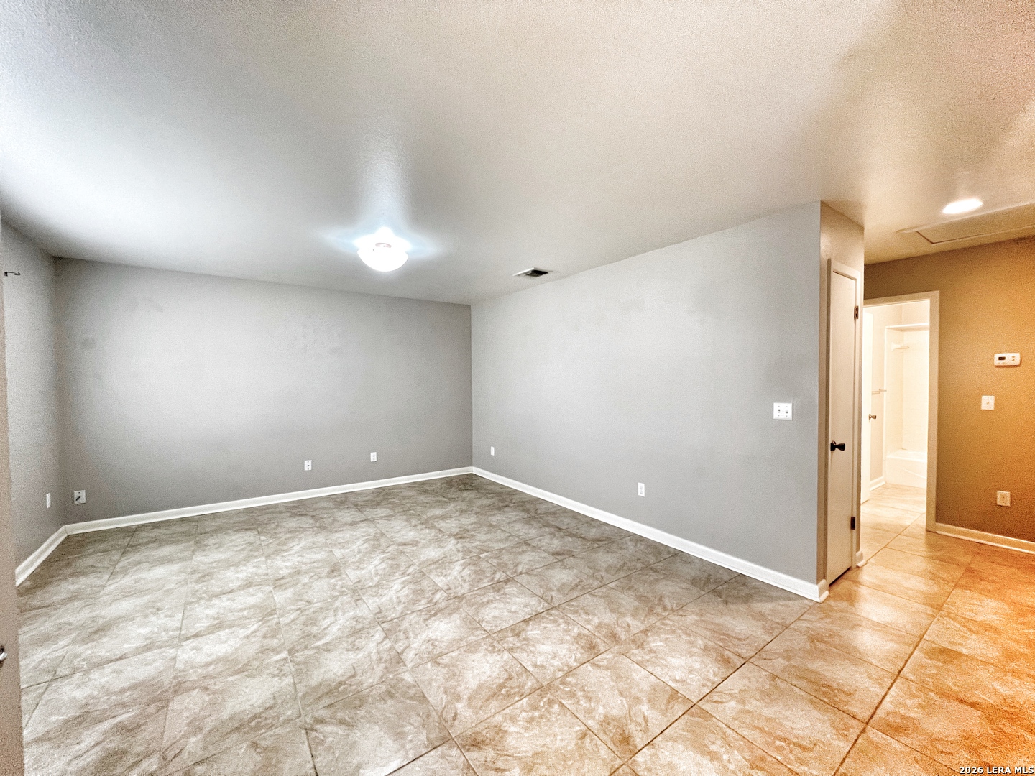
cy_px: 388
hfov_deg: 106.2
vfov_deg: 89.9
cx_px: 518
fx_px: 389
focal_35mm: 13
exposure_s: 1/60
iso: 200
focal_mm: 1.57
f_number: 1.8
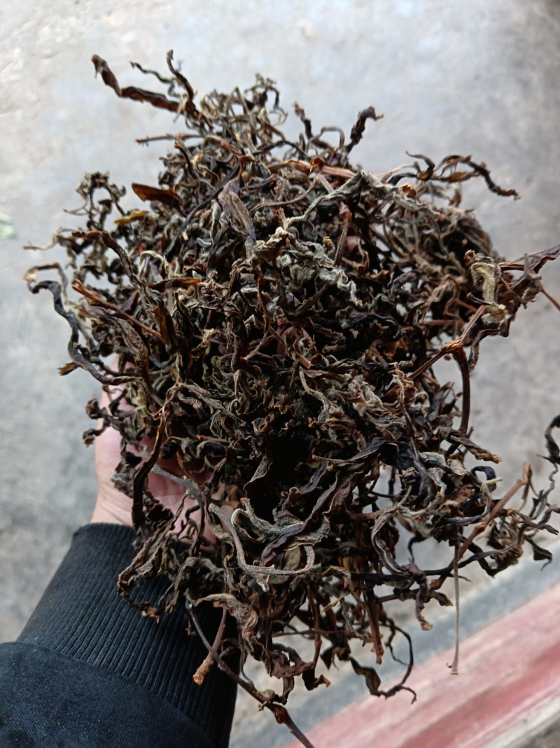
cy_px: 374
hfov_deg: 51.3
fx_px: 583
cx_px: 280
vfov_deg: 65.3
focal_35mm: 27
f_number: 1.8
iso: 4260
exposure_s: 1/33.3
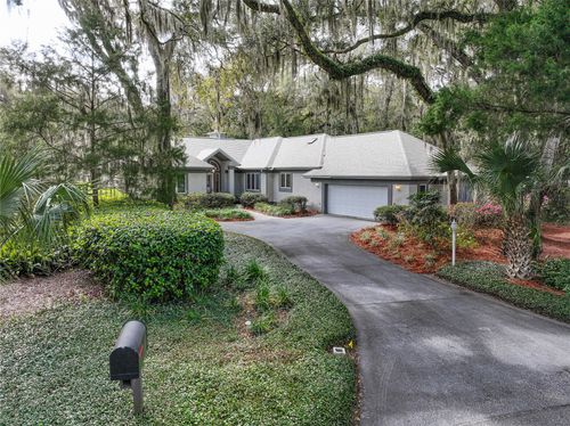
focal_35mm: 24
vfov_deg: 56.7
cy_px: 213
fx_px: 395
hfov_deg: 71.6
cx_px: 285
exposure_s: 1/1000
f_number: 2.8
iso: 410
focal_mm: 12.29
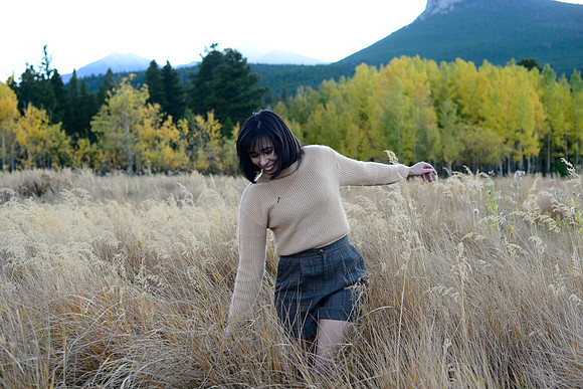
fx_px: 810
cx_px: 292
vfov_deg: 27.0
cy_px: 194
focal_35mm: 50
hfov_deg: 39.6
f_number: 4
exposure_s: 1/400
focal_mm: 50
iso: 500
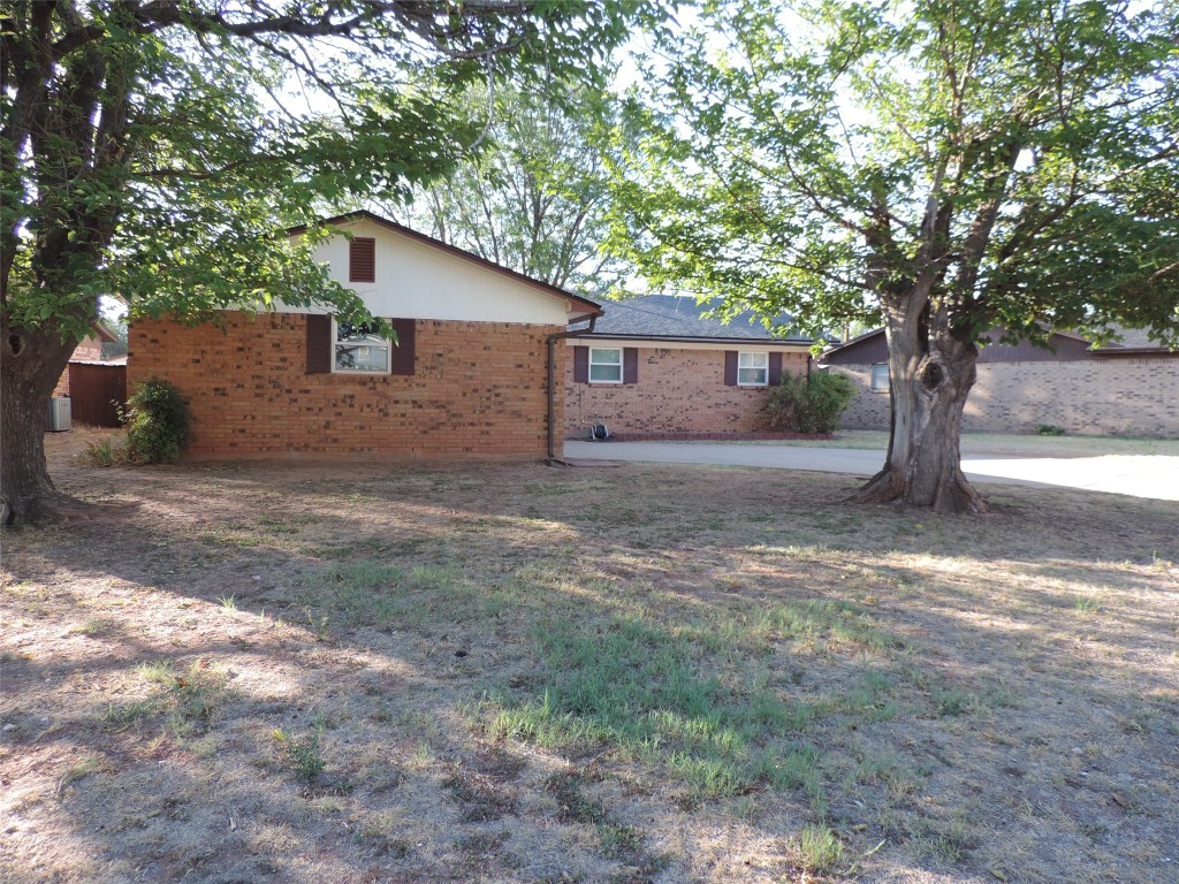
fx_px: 817
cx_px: 590
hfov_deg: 71.6
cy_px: 442
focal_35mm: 24
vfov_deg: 56.8
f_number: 3
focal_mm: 4.3
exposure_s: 1/100
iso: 80
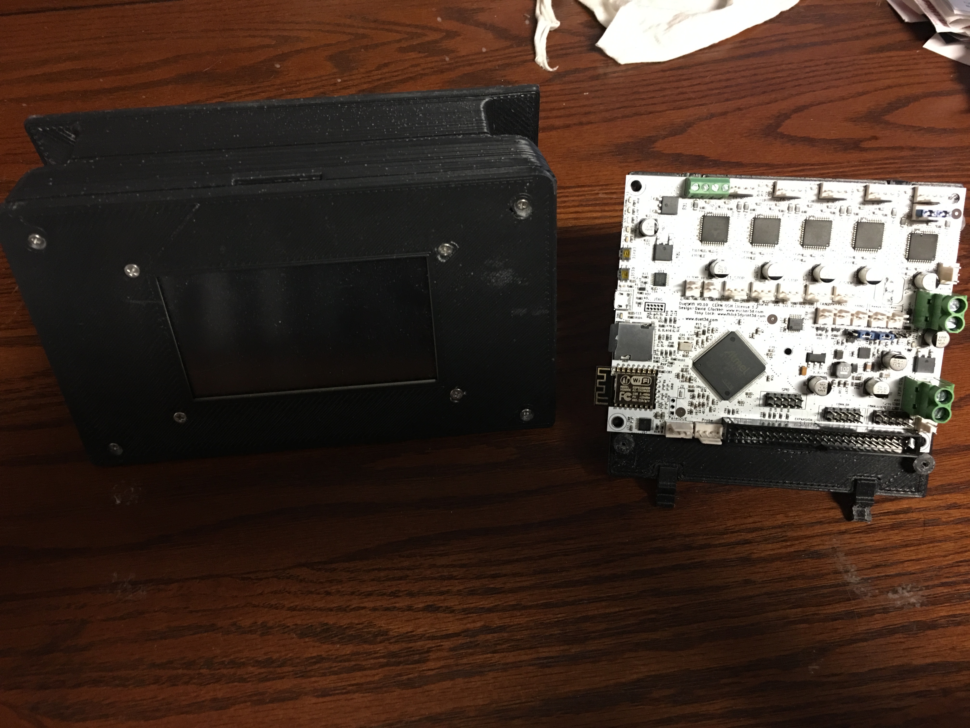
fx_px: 813
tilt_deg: -50.2
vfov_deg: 48.2
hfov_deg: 61.7
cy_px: 364
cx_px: 485
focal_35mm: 29
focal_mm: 4.15
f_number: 2.2
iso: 64
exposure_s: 1/4
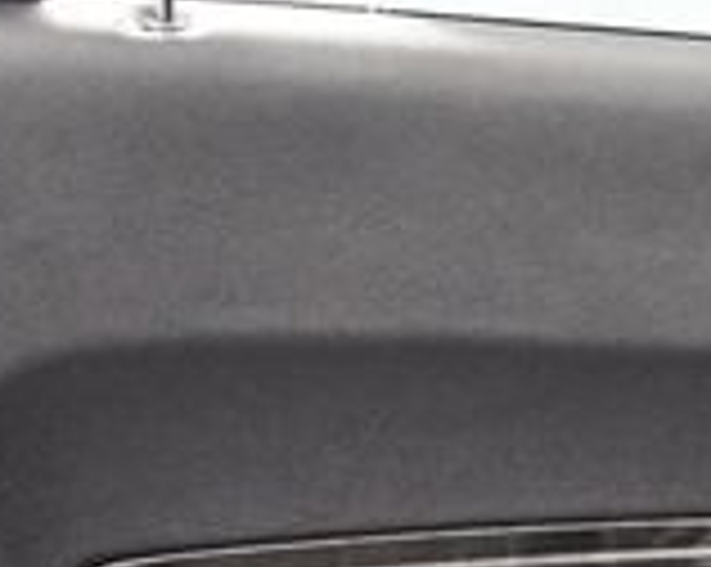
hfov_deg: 13.7
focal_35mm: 137
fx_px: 2879
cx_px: 868
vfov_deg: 10.9
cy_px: 796
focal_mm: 18
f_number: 3.5
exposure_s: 1/60
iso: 4000
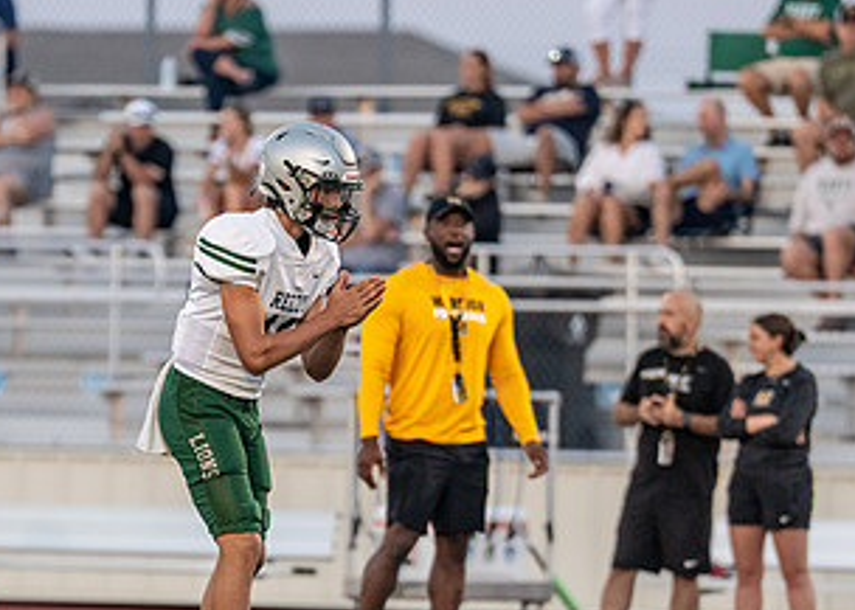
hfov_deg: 3.5
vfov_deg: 2.5
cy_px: 417
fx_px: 14154
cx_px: 252
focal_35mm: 583
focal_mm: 200
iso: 1600
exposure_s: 1/1250
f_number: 2.8
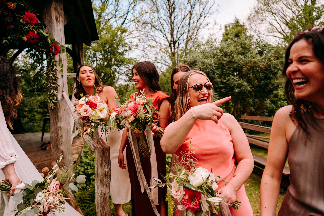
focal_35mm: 25
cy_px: 108
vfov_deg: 51.3
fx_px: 225
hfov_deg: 71.5
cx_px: 162
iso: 100
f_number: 2.8
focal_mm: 25
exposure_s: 1/1250
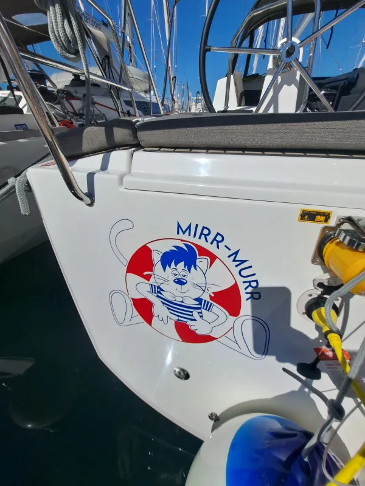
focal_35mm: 13
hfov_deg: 89.9
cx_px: 182
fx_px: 183
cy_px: 243
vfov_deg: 106.2
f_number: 2.2
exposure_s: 1/3215
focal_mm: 1.74
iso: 50
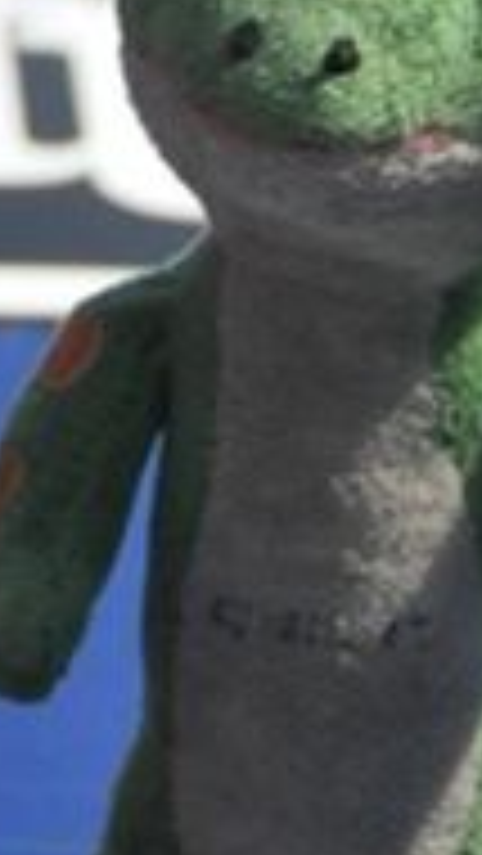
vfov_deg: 2.8
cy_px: -117
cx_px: -304
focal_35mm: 784
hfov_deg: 1.6
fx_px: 17792
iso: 1000
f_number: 5.3
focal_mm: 95
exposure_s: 1/5000
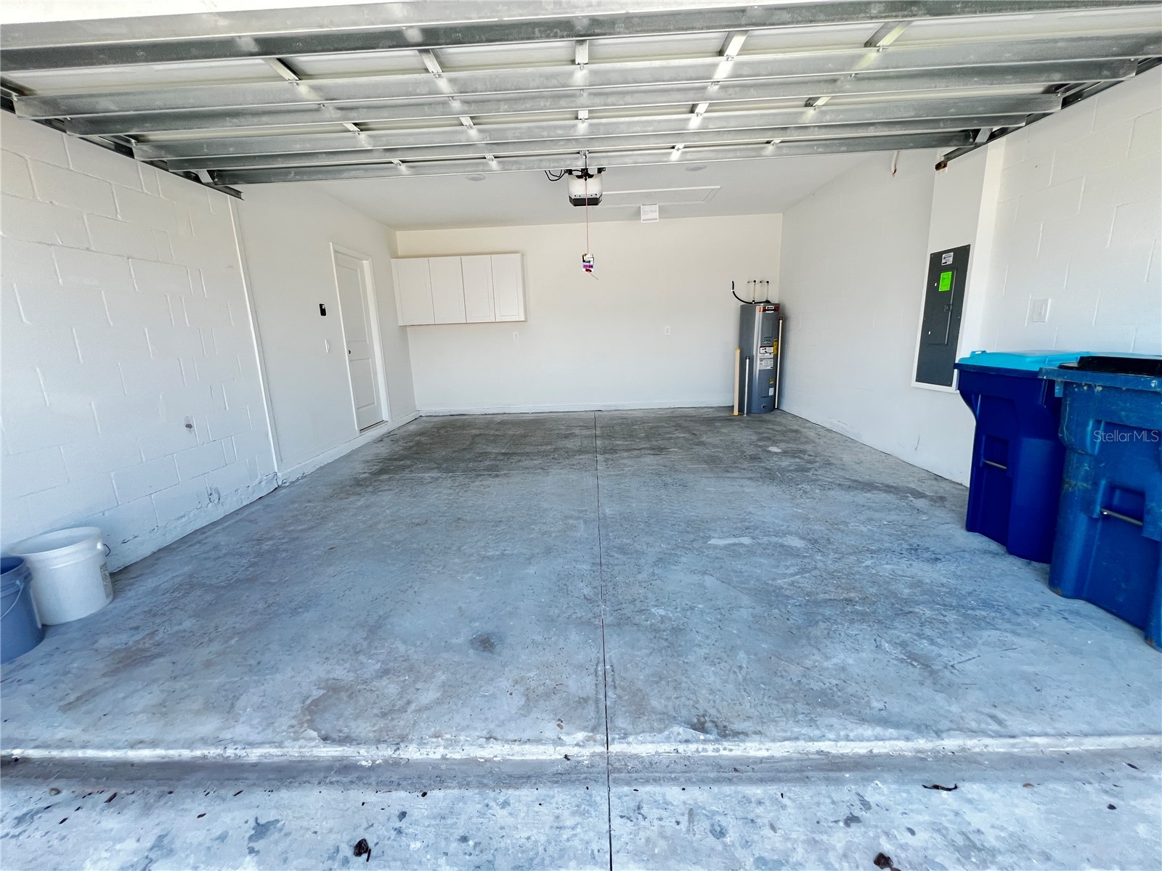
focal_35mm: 13
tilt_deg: -12.4
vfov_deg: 89.9
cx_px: 581
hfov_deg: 106.2
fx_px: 436
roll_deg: +1.6
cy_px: 436
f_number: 1.8
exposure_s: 1/99
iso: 100
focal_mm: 1.57
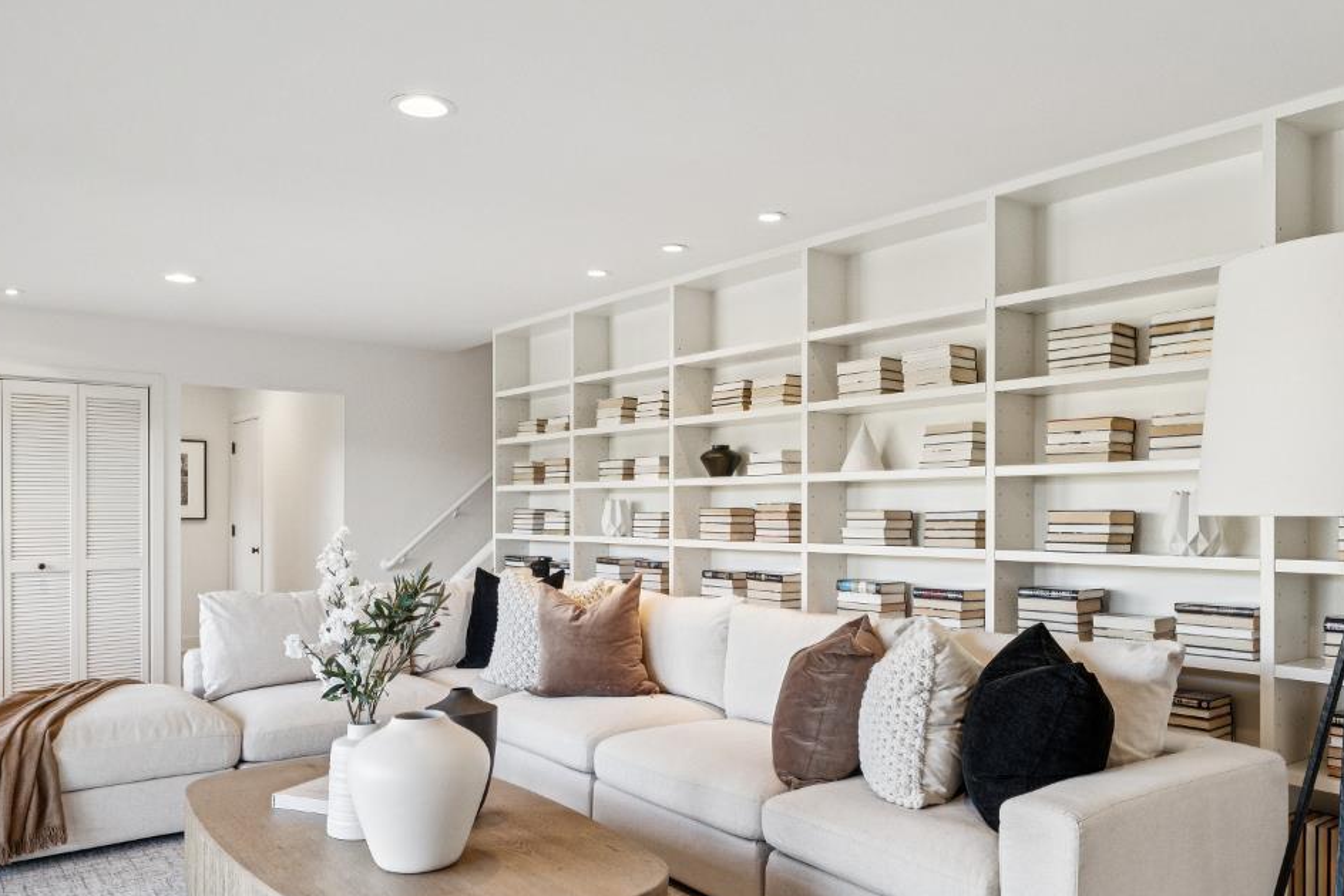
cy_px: 549
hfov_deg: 67.3
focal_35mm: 27
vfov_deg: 47.6
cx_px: 709
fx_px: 1008
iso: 1250
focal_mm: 17
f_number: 8
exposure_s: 1/100
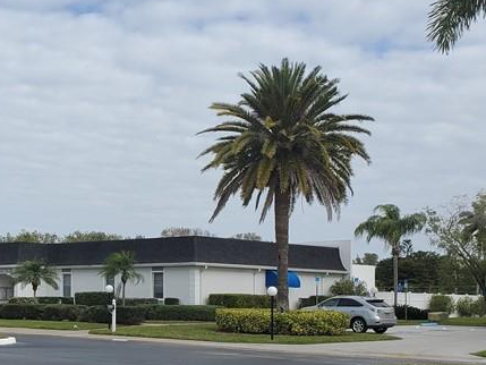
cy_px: 241
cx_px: 134
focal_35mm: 62
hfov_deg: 30.8
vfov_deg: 23.6
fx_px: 871
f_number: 2.4
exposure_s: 1/1422
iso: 50
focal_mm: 4.3
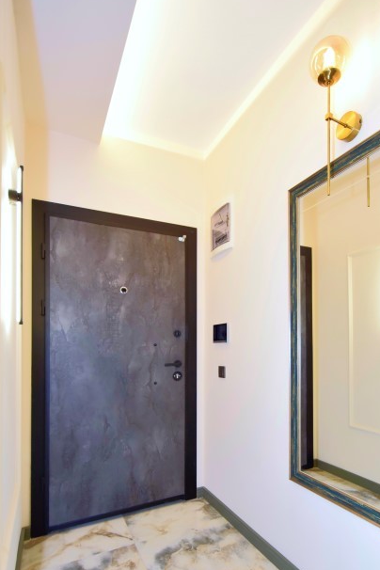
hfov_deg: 64.1
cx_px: 225
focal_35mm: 19
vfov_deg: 85.6
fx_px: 301
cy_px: 348
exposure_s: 1/60
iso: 800
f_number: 4
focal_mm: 10
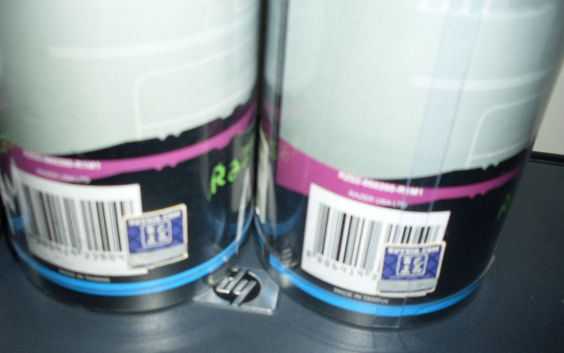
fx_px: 630
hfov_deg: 48.2
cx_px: 281
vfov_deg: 31.2
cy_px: 212
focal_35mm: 41
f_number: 2.8
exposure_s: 1/45
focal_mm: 6.3
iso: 100
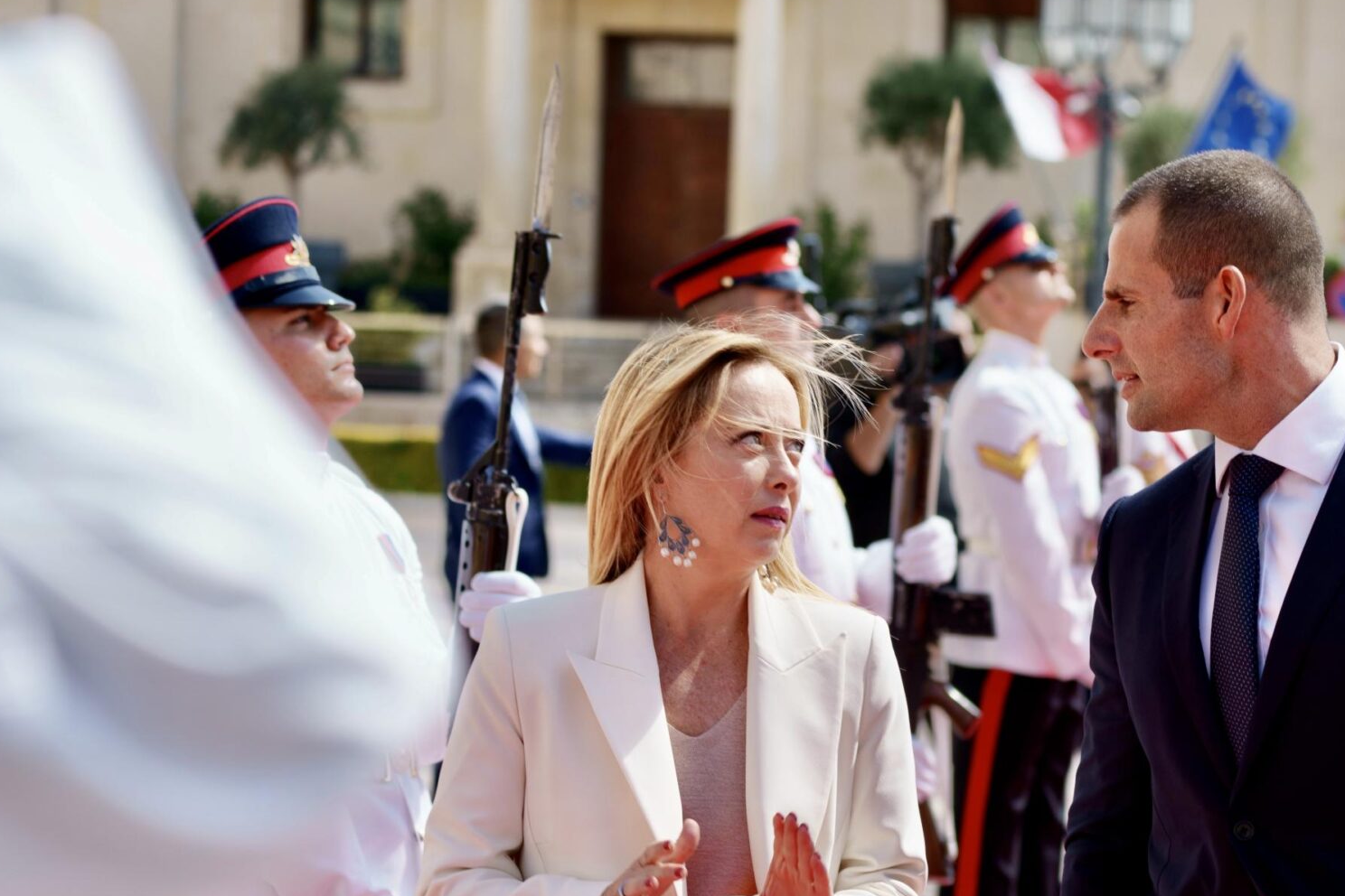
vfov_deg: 8.0
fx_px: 6426
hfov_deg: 11.9
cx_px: 1103
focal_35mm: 172
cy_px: 672
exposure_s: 1/400
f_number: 5.6
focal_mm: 100
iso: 125
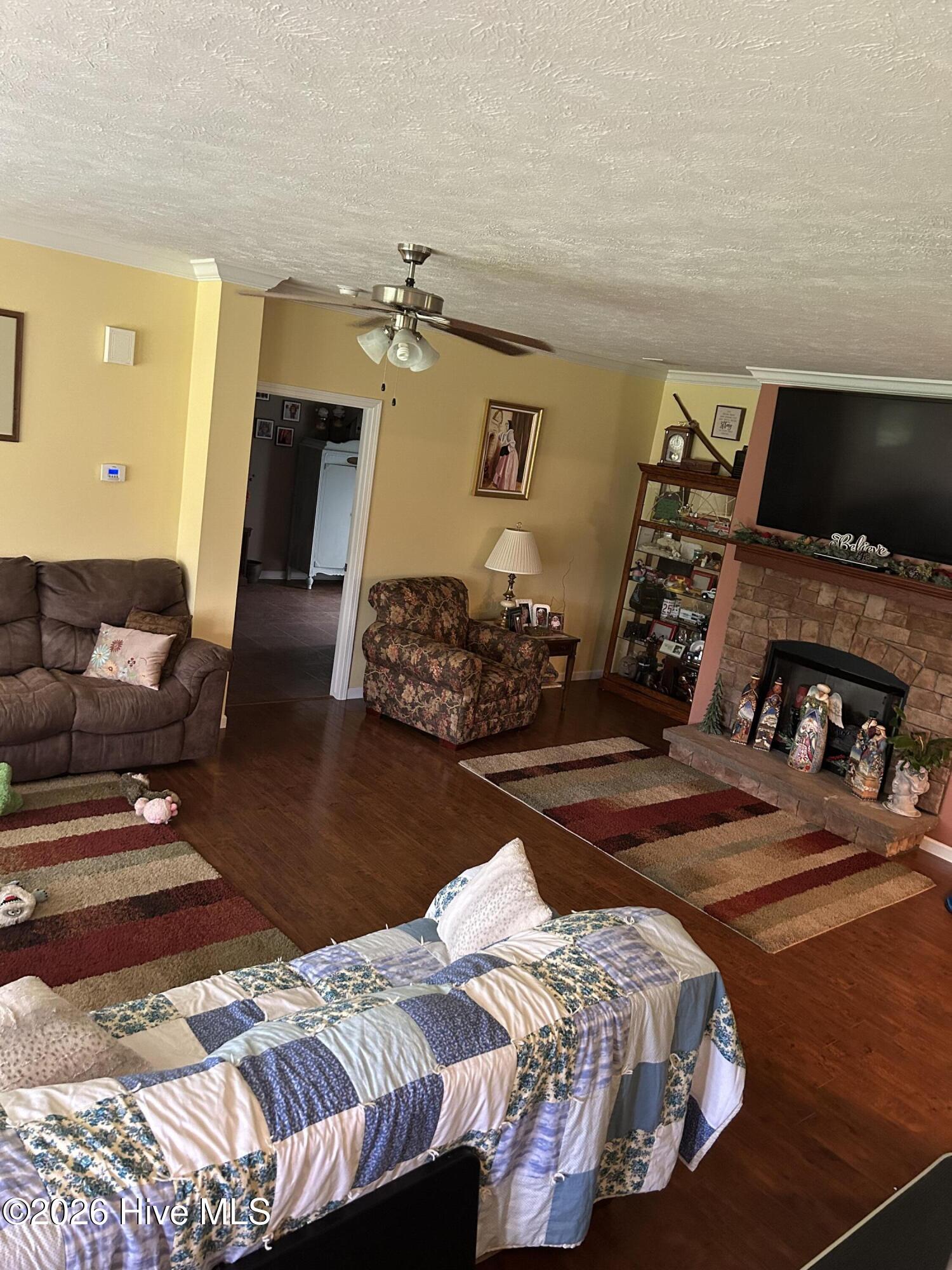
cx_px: 476
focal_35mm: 26
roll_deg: -10.5
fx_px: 953
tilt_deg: -13.4
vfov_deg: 67.3
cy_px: 635
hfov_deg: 53.1
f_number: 1.5
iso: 500
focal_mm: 5.7
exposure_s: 1/60
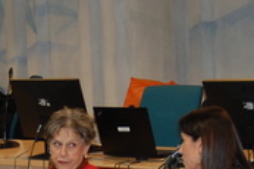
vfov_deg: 6.6
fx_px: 1452
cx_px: 97
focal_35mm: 206
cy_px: 215
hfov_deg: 10.0
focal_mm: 38
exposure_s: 1/60
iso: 500
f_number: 5
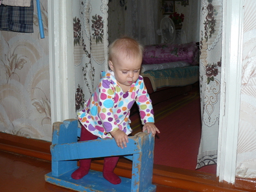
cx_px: 111
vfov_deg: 35.1
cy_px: 93
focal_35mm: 41
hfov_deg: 45.7
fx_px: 303
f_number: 2.8
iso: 100
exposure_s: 1/30
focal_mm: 6
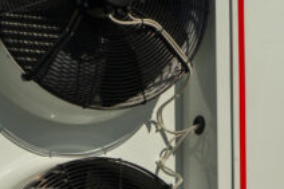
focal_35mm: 145
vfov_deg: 9.4
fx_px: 1143
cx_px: 48
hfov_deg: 14.1
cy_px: 147
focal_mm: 30
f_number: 5
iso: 100
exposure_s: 1/500
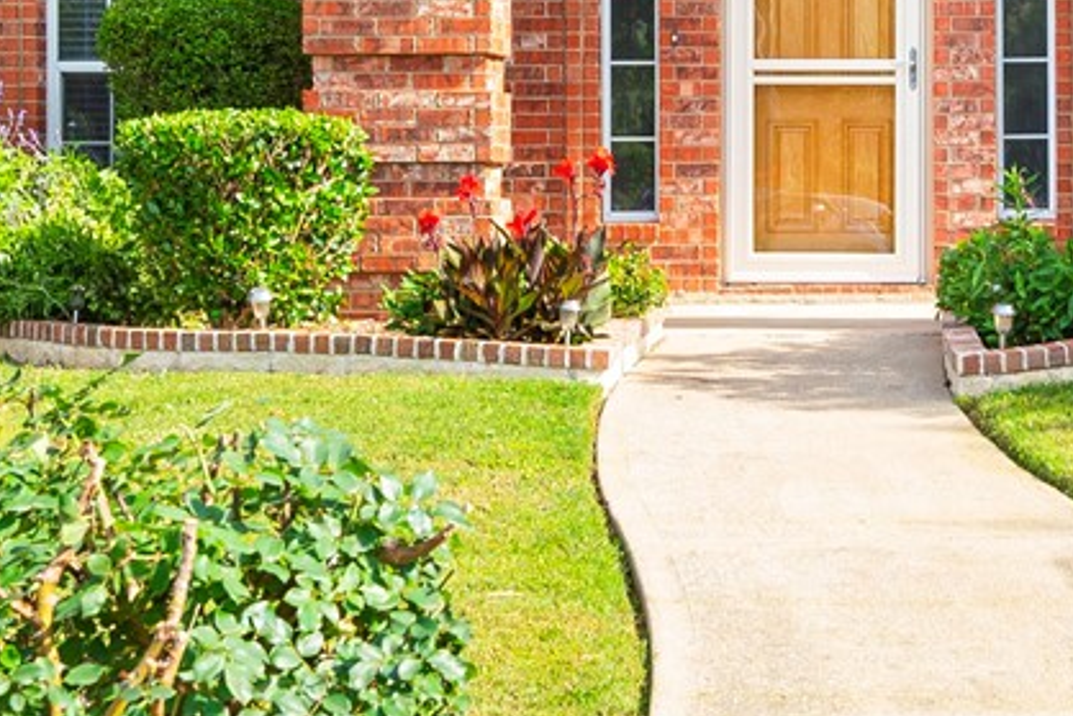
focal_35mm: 83
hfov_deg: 23.9
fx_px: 2475
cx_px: 945
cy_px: 157
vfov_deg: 16.4
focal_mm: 16
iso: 100
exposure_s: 1/100
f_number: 7.1
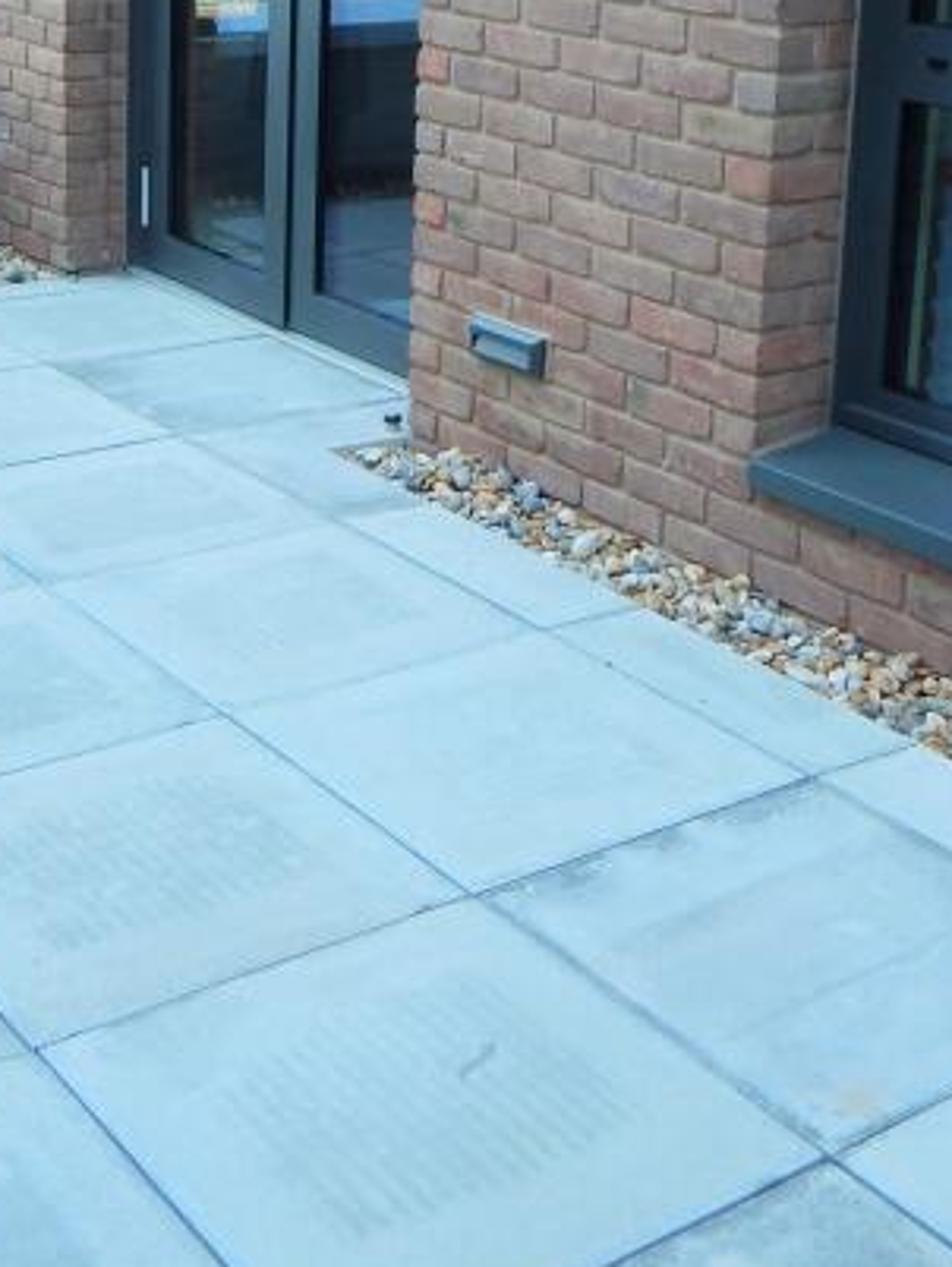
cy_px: 195
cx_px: 359
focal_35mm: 56
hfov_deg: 26.1
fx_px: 2051
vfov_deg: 33.0
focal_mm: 4
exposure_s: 1/400
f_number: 3
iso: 125
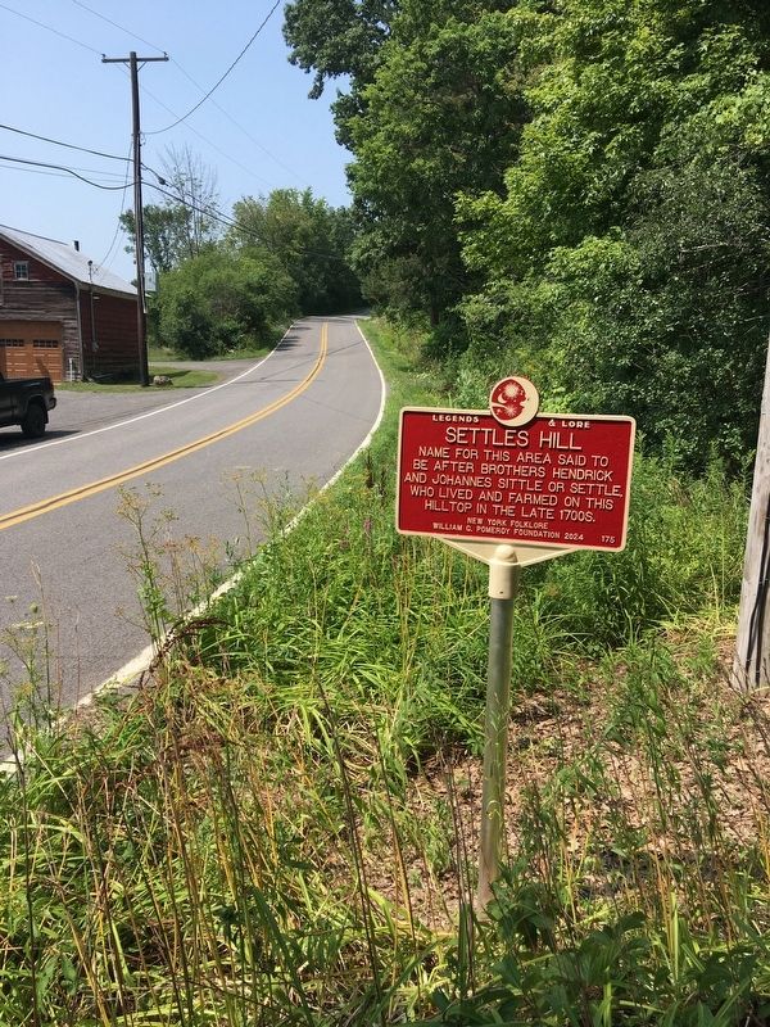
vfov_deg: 61.7
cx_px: 385
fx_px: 860
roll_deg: -1.2
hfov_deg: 48.2
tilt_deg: -11.4
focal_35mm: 29
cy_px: 514
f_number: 2.2
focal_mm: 4.15
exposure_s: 1/1241
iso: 25
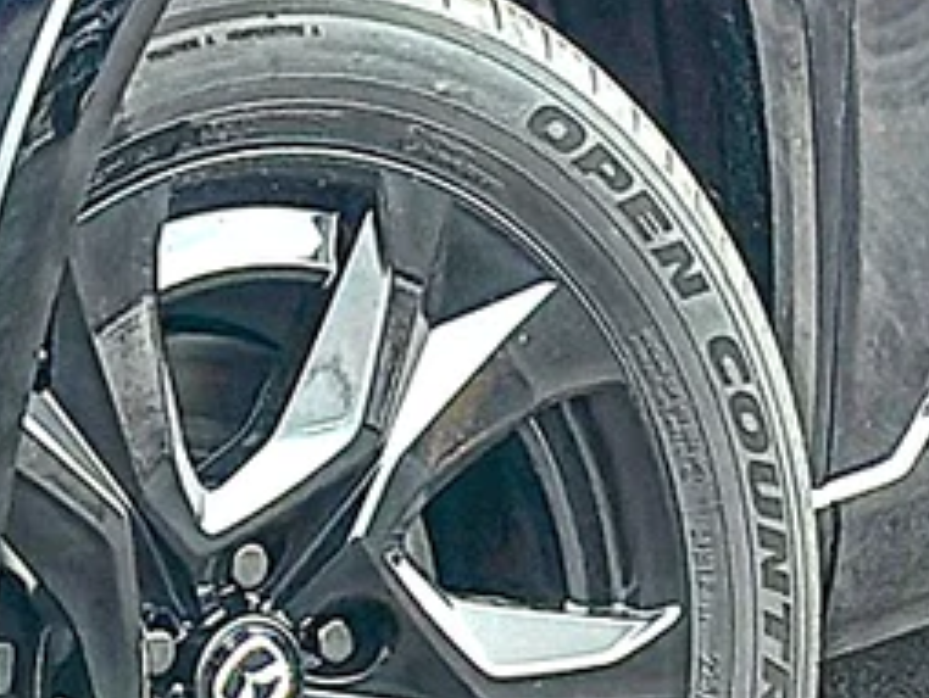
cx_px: 856
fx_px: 6662
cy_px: 598
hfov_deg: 7.9
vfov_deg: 6.0
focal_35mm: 248
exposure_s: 1/480
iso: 80
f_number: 1.78
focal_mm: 6.86
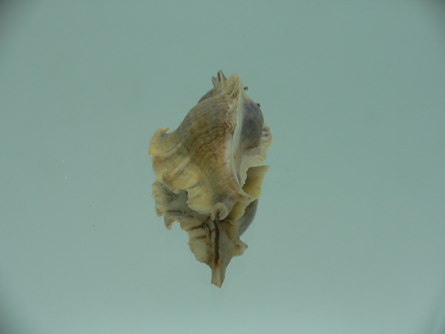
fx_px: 450
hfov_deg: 52.6
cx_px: 222
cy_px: 167
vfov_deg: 40.7
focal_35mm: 35
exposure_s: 1/80
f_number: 2.8
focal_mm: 4.6
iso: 80
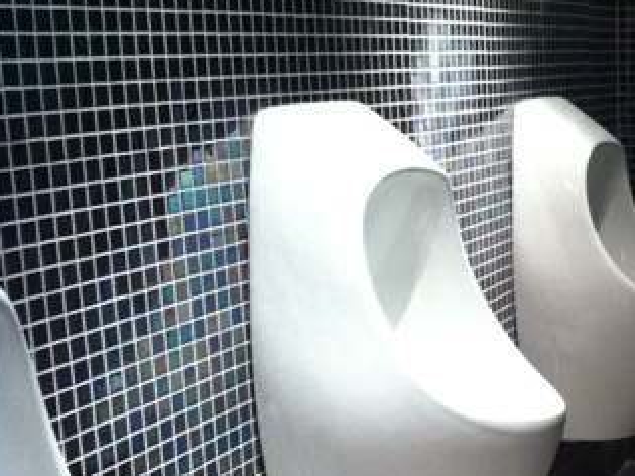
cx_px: 637
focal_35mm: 71
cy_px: 307
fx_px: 1302
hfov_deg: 26.0
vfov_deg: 20.7
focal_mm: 3.85
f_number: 2.8
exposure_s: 1/15
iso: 320
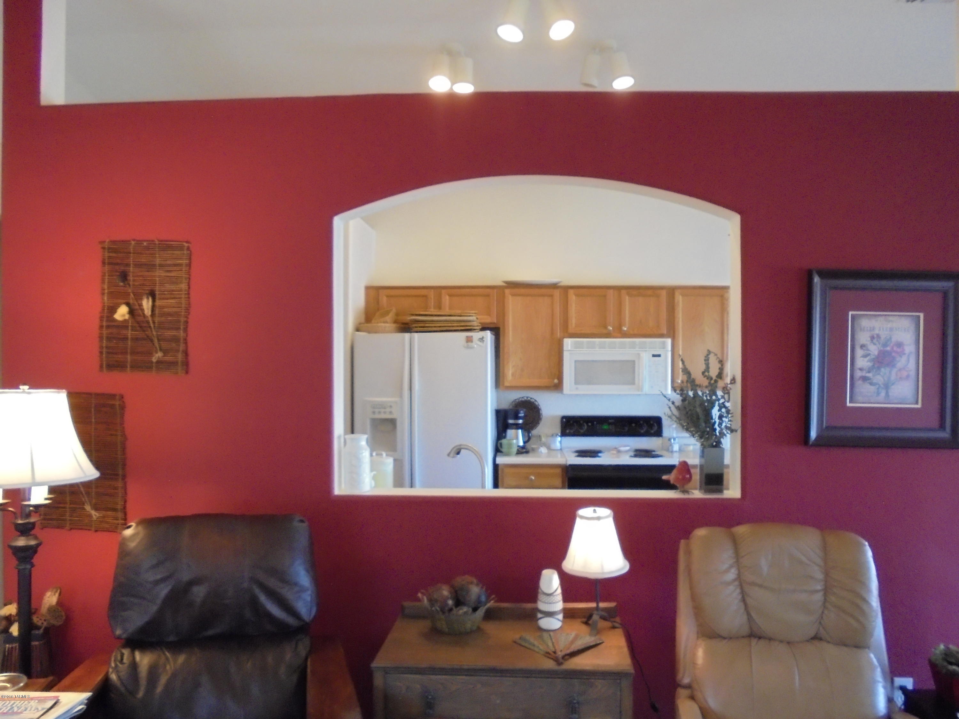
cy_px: 360
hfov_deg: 67.3
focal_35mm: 26
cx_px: 480
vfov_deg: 53.1
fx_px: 720
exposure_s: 1/40
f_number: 3.5
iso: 400
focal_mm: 4.6
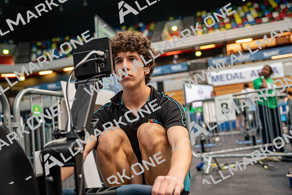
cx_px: 146
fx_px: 308
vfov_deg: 35.1
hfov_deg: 50.7
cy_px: 98
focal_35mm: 38
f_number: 2.8
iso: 2500
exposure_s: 1/200
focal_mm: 38
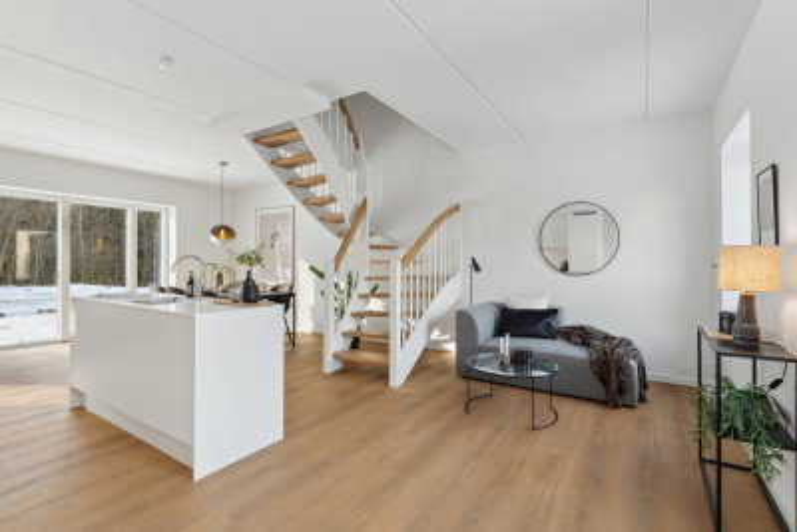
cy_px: 266
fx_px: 382
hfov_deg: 92.4
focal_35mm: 17
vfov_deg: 69.7
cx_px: 398
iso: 200
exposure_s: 1/13
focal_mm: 11.5
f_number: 8
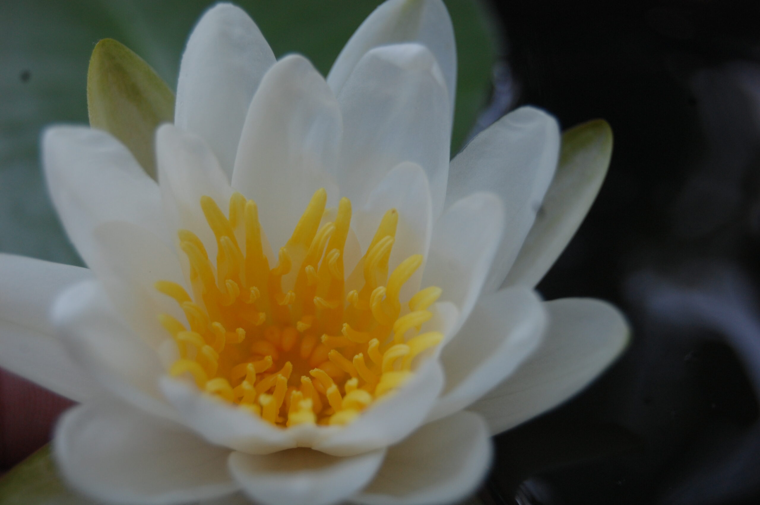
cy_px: 252
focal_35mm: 82
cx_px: 380
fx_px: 1740
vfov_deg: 16.5
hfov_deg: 24.6
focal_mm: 55
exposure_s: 1/400
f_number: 5.6
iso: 400
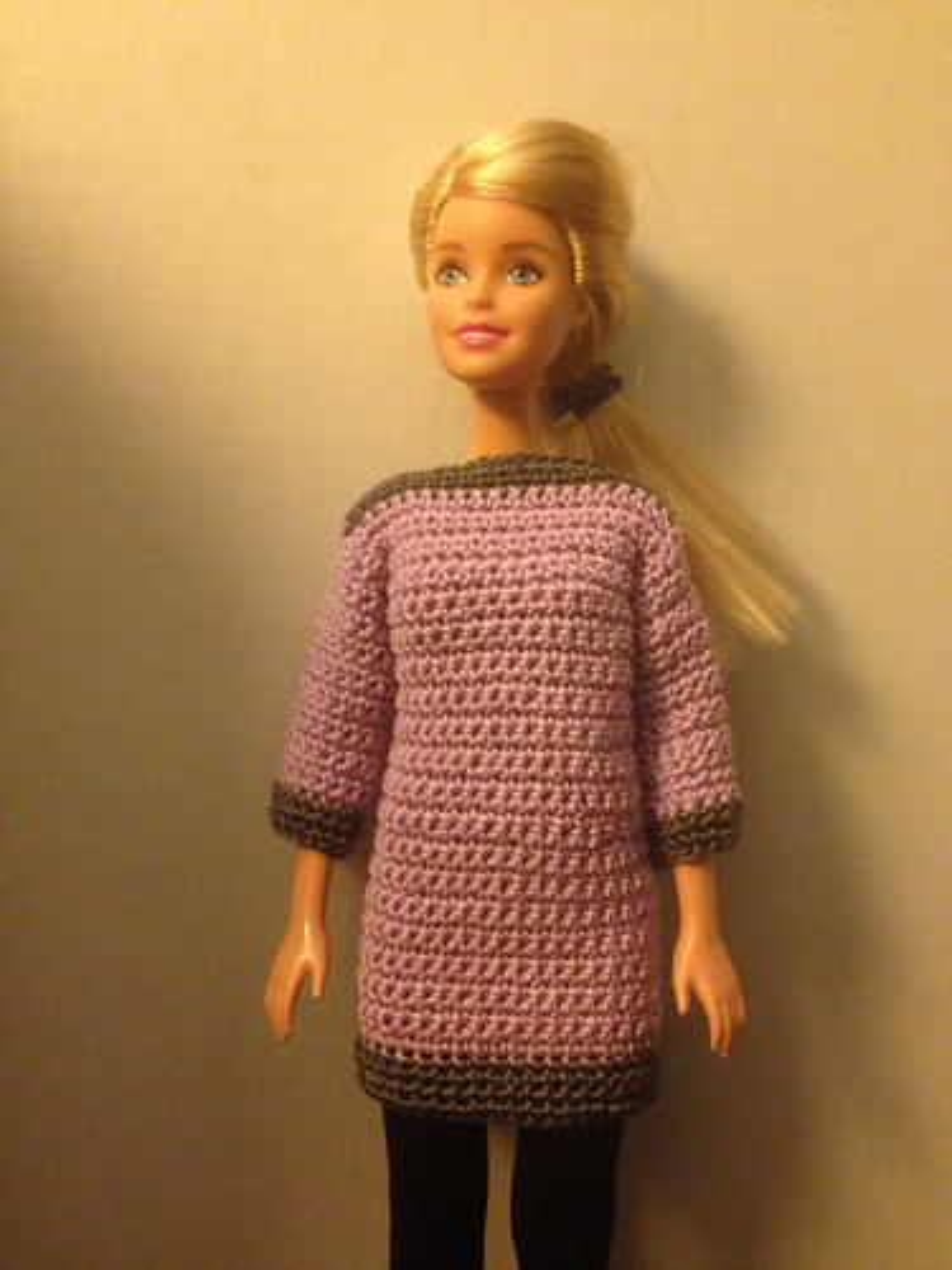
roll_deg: -0.8
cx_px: 476
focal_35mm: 33
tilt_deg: -15.5
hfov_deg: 42.9
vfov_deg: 55.4
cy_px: 635
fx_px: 1210
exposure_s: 1/20
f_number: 2.4
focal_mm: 4.12
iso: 320
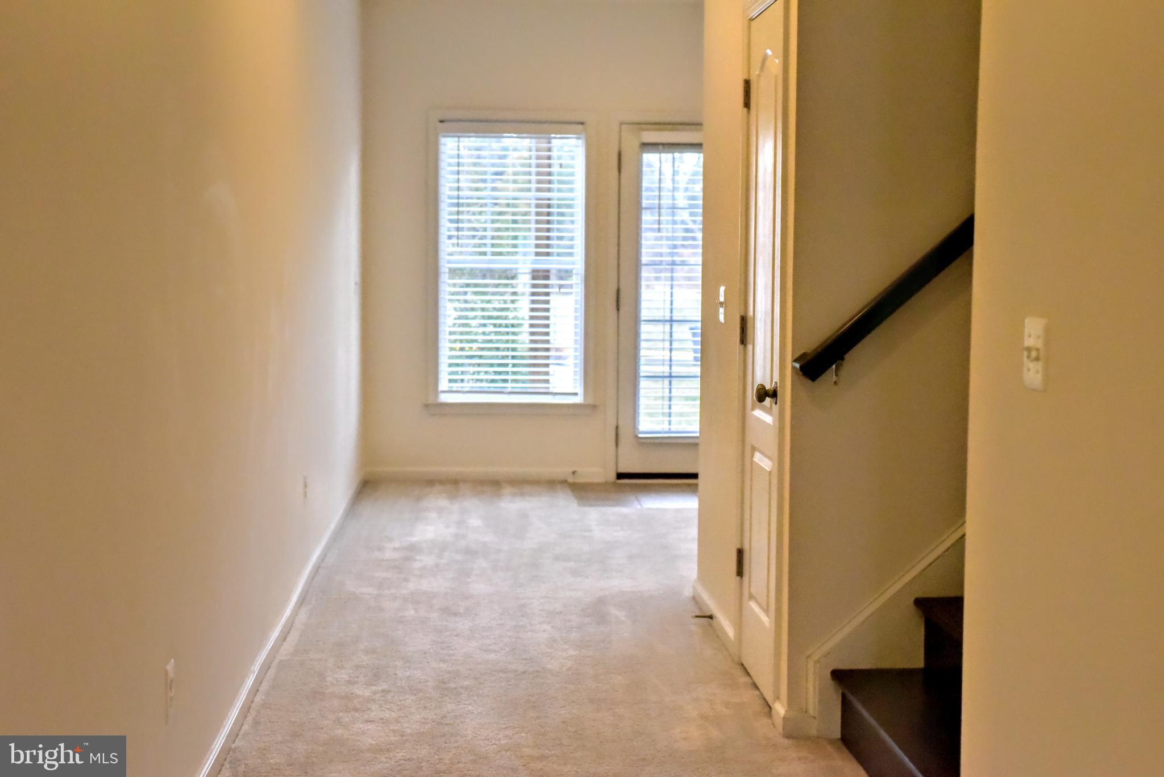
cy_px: 388
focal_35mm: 50
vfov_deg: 27.0
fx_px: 1617
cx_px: 582
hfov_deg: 39.6
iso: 8000
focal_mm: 50
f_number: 4
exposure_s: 1/4000
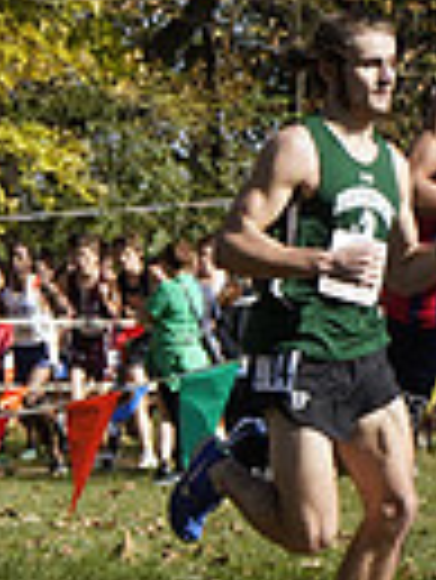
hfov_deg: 4.7
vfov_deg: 6.5
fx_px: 5080
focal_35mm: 303
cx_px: -863
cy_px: 205
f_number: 8
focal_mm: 70
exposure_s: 1/2500
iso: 1600
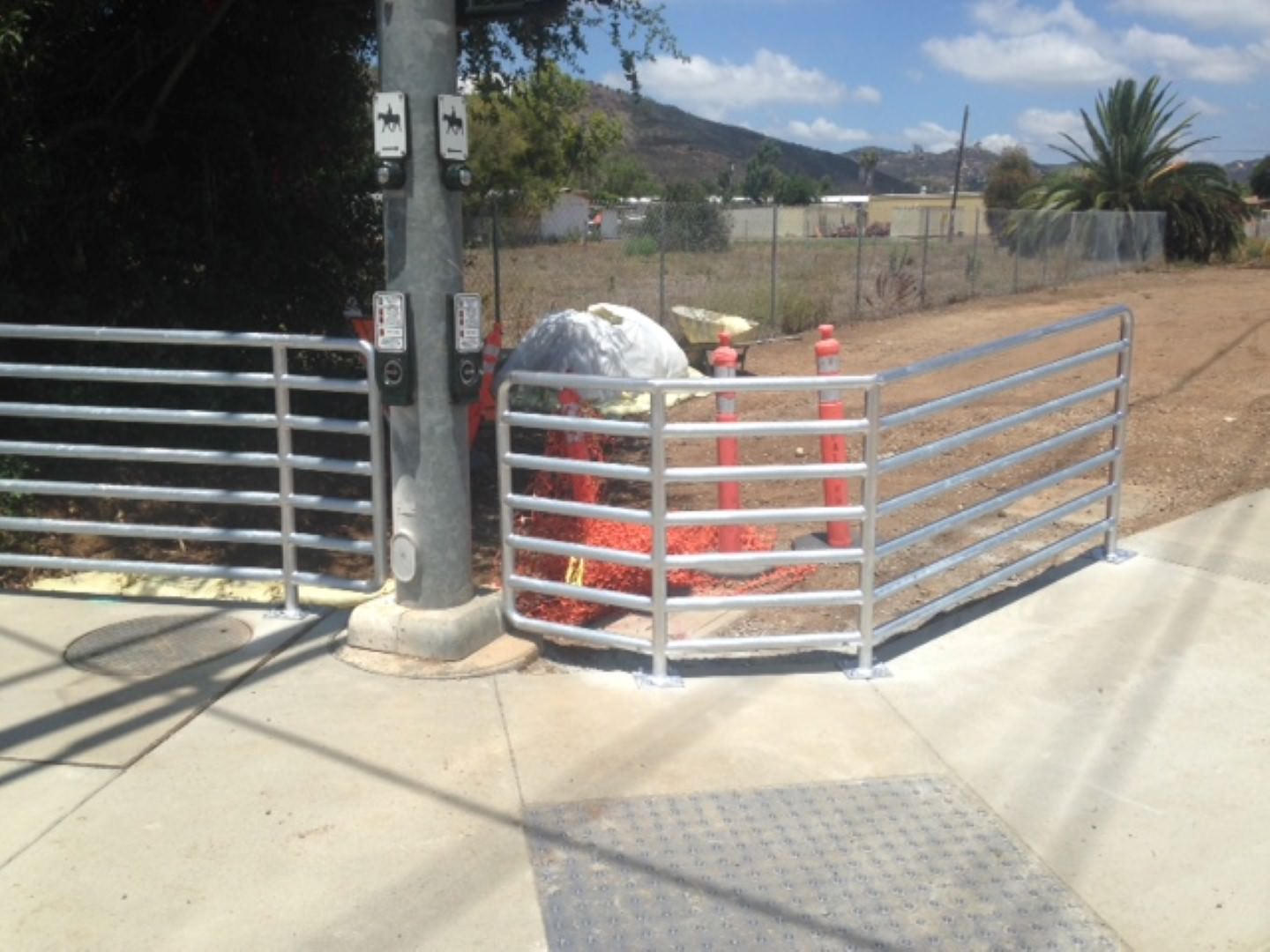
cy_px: 476
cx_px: 635
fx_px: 1211
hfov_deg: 55.4
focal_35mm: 33
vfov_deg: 42.9
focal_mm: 4.12
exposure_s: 1/2008
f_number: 2.4
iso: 50
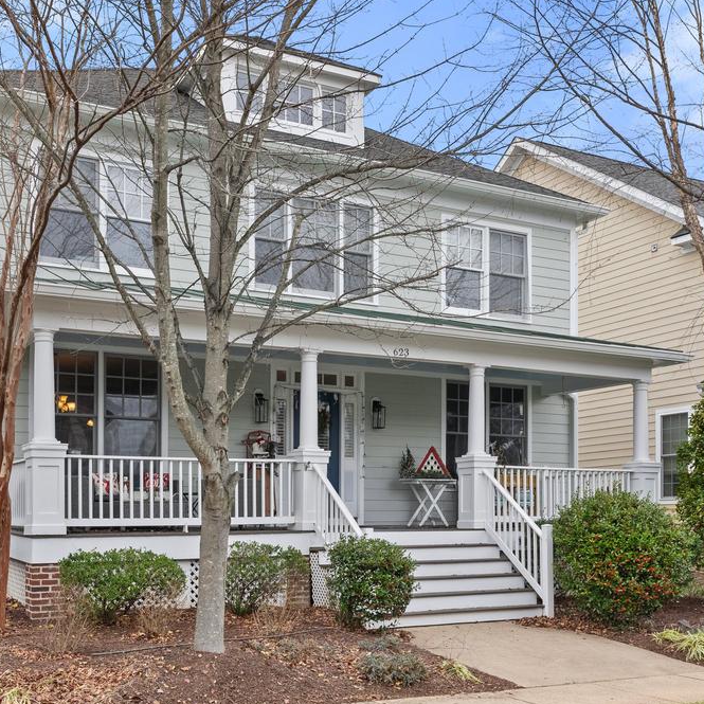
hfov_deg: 43.6
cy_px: 351
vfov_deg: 43.9
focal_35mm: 38
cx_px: 273
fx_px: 874
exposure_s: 1/200
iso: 640
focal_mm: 29
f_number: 10
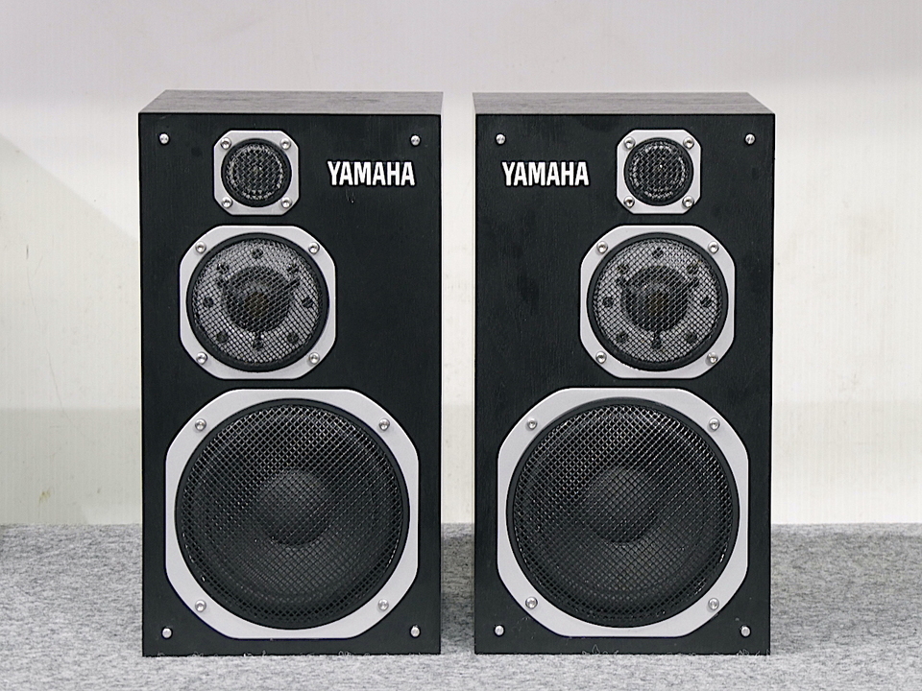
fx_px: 3596
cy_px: 346
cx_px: 461
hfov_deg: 14.6
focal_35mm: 135
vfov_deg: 11.0
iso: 100
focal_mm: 24.2
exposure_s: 1/2
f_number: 5.3
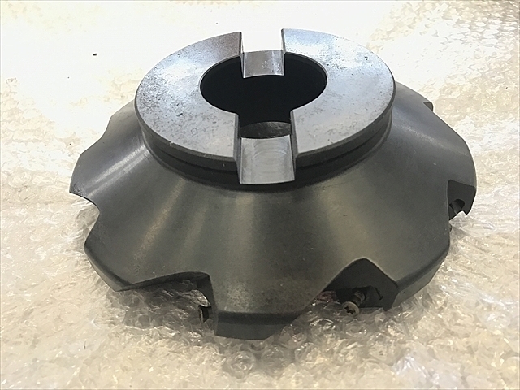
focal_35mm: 28
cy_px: 195
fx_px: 421
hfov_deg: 63.4
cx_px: 260
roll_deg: +4.2
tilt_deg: -42.6
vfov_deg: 49.7
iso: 40
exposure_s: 1/30
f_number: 1.8
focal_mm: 3.99
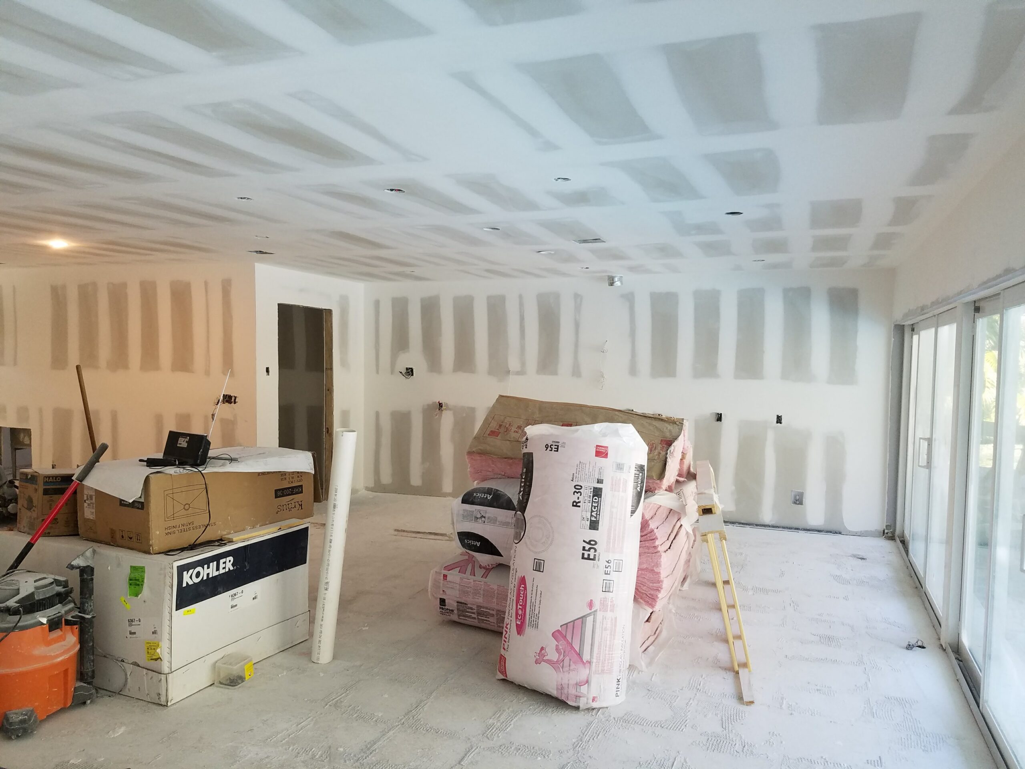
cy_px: 384
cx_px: 512
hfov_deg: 67.3
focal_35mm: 26
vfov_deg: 53.1
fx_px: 770
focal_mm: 4.2
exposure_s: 1/60
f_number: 1.7
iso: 100
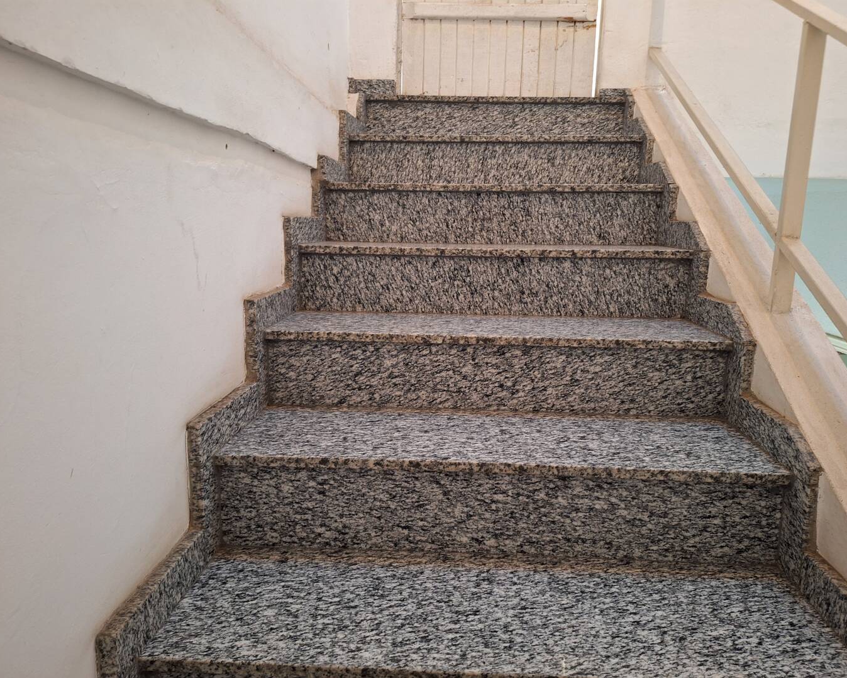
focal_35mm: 24
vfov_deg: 58.8
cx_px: 447
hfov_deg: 70.2
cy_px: 339
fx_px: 602
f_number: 1.8
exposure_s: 1/24
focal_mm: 5.54
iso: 400
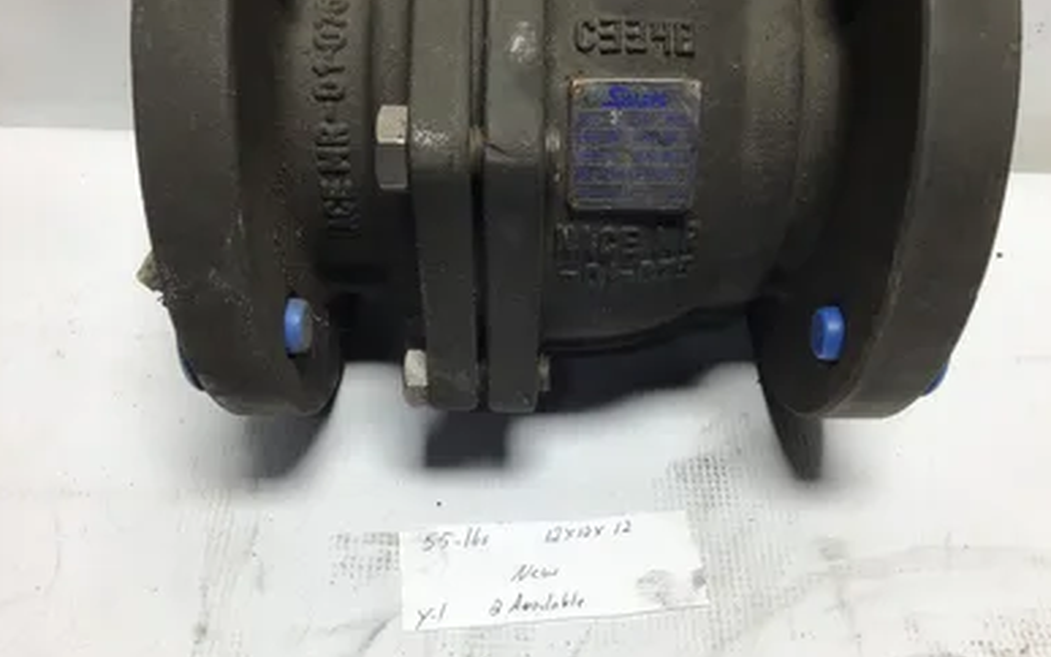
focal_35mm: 34
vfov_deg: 37.3
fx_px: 974
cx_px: 535
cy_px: 353
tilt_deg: -51.1
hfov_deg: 56.7
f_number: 2.4
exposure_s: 1/120
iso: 40
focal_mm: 3.3
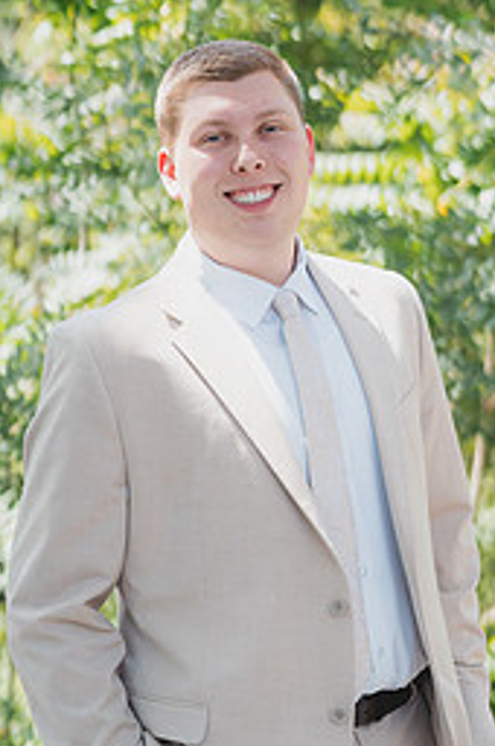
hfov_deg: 15.5
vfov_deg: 23.1
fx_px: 1820
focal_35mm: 88
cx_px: 265
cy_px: 393
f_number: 1.8
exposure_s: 1/8000
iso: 800
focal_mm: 50
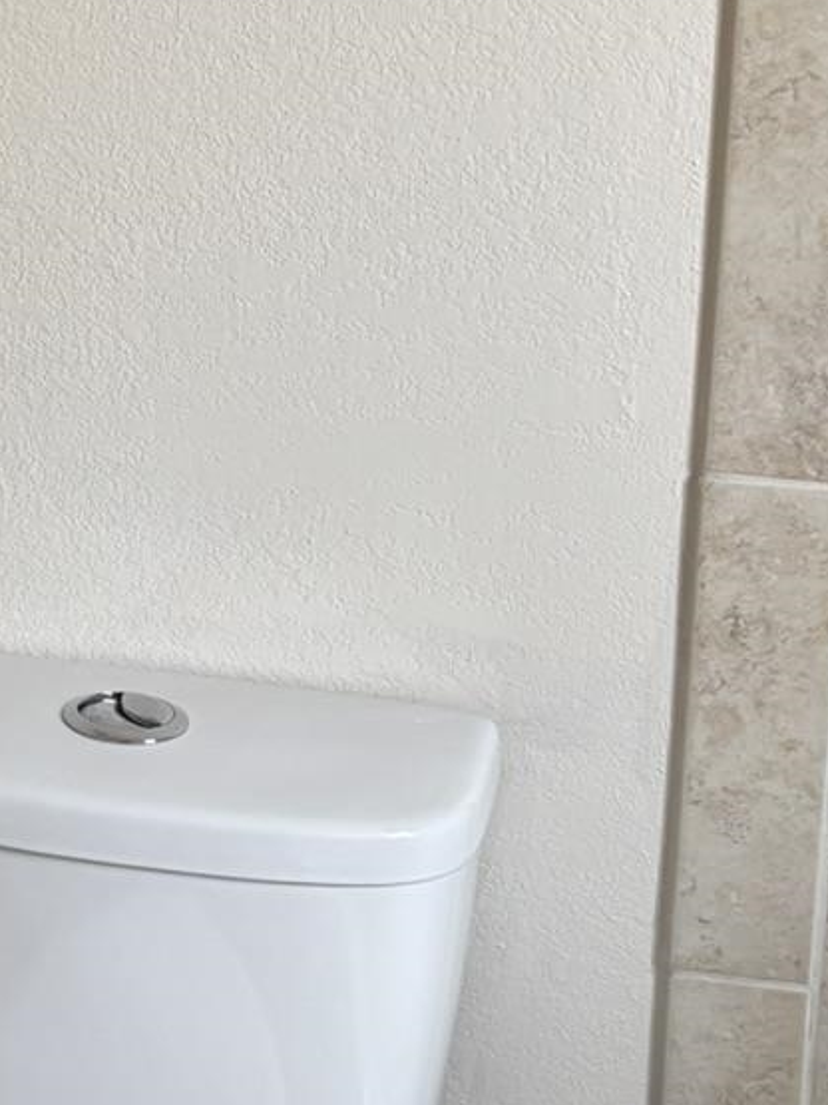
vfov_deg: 20.2
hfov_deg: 14.3
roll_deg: +2.7
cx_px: -464
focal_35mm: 96
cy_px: 181
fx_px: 3063
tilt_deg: -14.7
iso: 100
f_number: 1.6
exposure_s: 1/60
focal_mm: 5.96
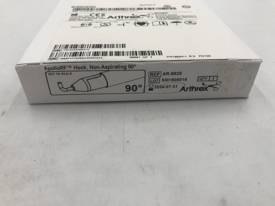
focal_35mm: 28
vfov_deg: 49.7
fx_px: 222
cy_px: 103
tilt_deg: -37.6
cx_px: 138
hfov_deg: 63.4
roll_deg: +1.2
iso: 20
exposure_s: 1/219
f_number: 1.8
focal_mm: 3.99
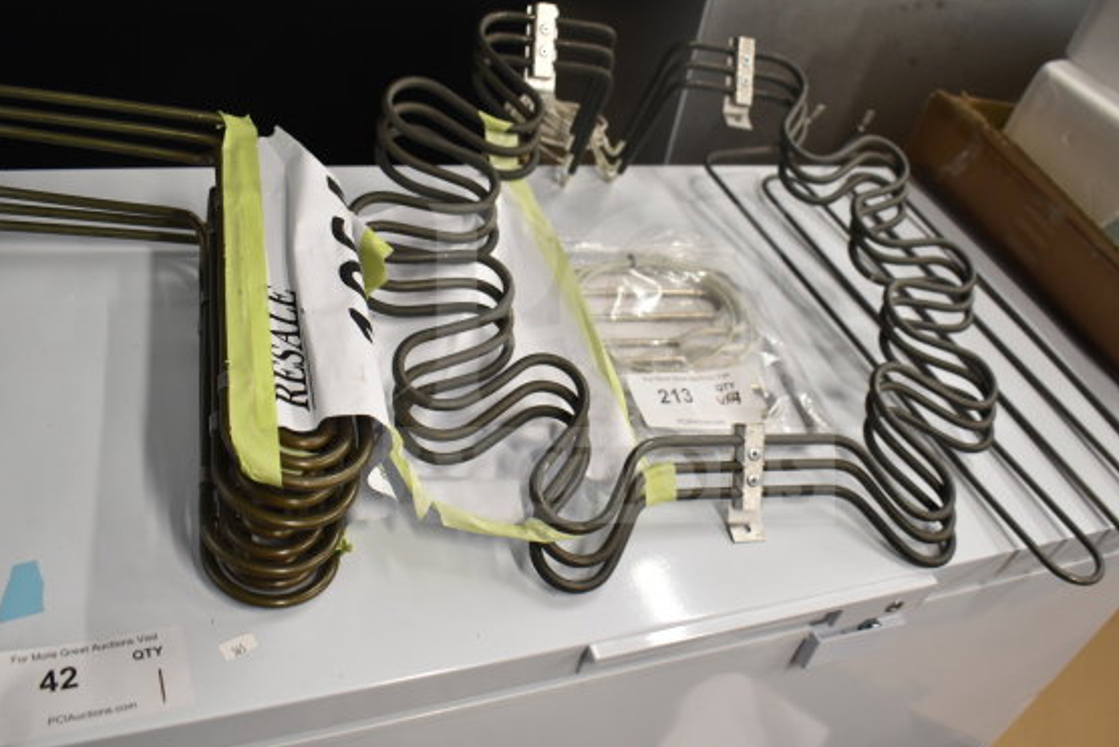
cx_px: 608
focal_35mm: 35
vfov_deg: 38.3
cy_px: 363
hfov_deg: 55.0
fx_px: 1074
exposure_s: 1/30
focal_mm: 21
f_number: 3.8
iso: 720
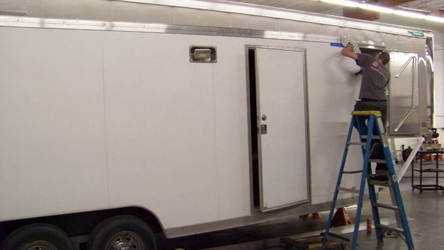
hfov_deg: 50.5
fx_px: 471
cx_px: 223
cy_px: 125
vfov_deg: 29.7
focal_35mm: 40
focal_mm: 5.85
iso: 358
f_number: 2.8
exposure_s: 1/30
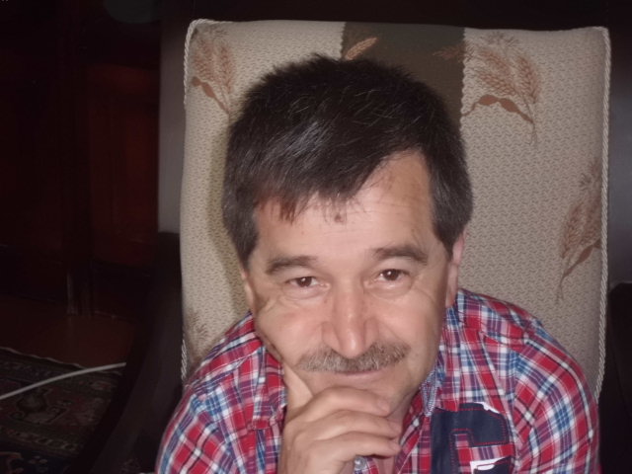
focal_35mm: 98
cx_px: 316
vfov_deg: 15.1
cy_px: 237
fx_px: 1789
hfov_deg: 20.0
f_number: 5.5
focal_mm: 17.6
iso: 400
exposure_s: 1/60
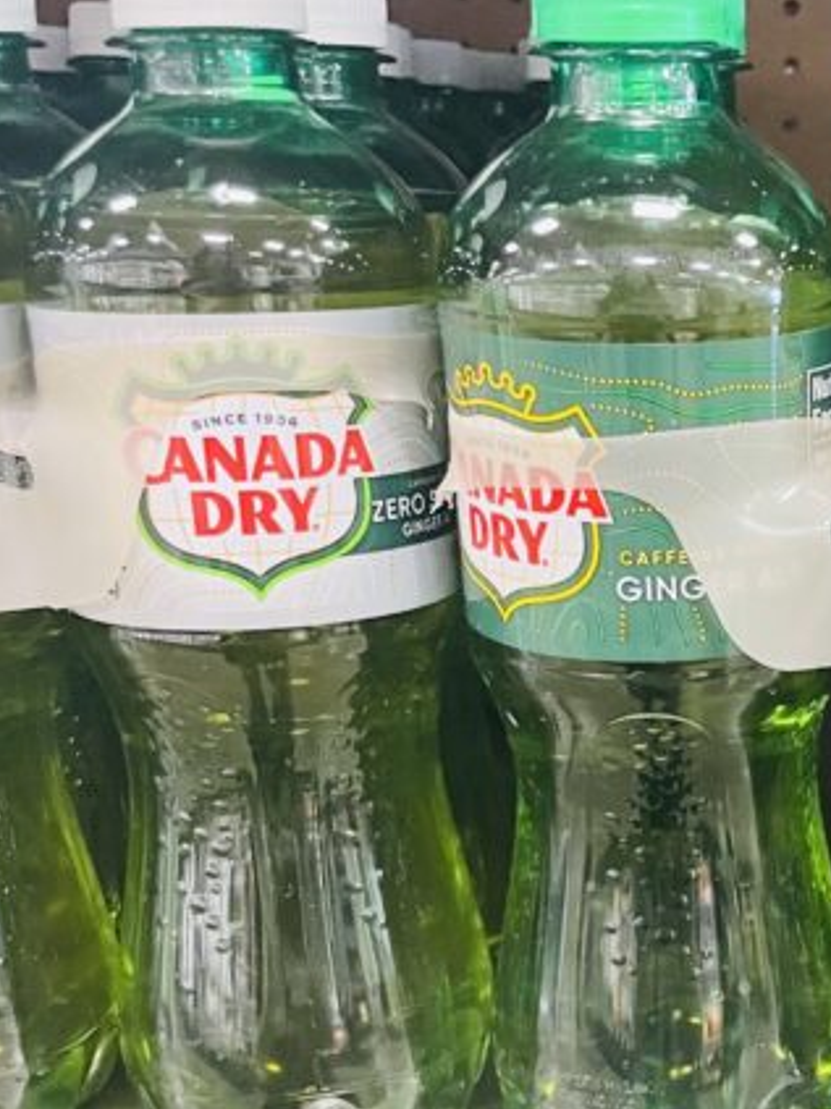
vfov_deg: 30.3
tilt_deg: -18.3
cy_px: 818
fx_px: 2018
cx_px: 897
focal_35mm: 63
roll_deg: -2.1
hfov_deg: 22.1
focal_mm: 4.2
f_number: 1.6
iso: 320
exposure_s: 1/60
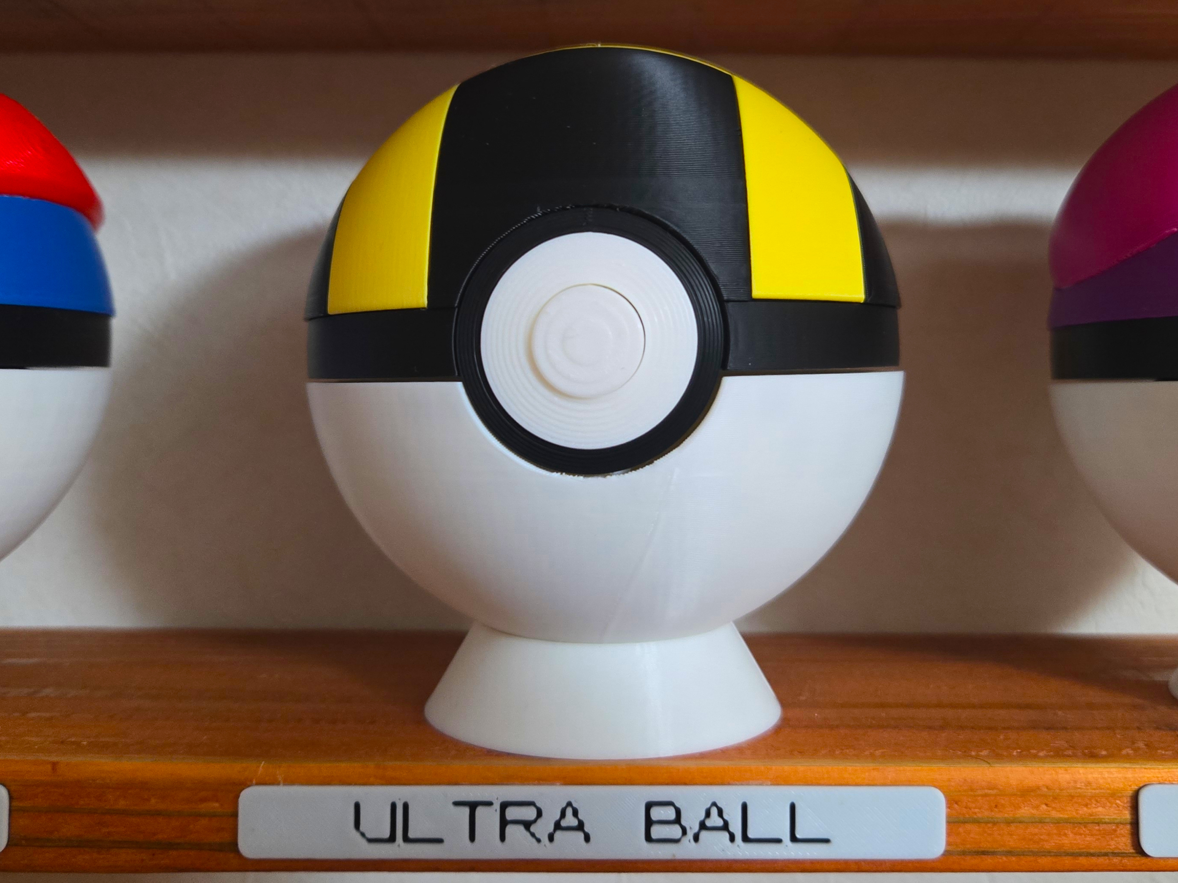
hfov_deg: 73.9
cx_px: 589
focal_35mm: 23
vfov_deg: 58.9
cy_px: 442
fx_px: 783
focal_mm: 5.4
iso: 640
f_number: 1.8
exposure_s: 1/60
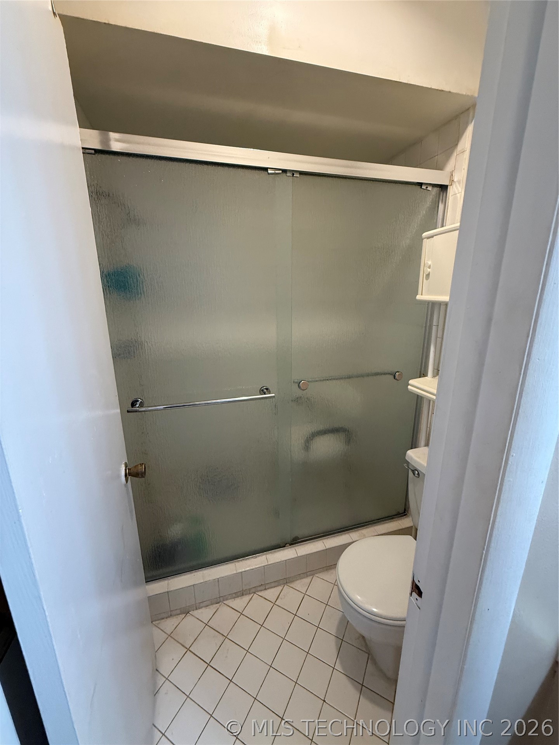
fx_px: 301
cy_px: 372
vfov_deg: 102.1
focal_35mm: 14
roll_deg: -1.0
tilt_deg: -14.0
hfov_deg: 85.7
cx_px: 280
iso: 320
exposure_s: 1/60
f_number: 2.2
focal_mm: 2.22
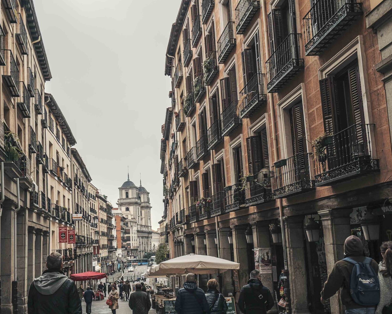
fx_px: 592
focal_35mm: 51
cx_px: 142
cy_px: 194
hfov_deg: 36.4
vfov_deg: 29.6
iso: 200
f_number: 4.5
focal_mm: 35
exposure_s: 1/100
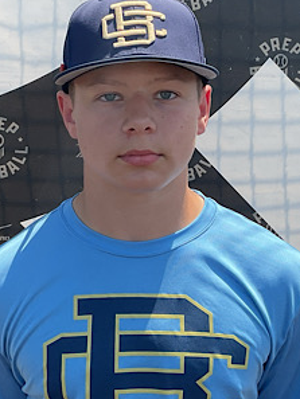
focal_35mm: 39
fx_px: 450
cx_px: 145
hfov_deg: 36.8
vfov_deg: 47.8
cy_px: 219
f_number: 1.8
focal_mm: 3
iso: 16
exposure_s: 1/978
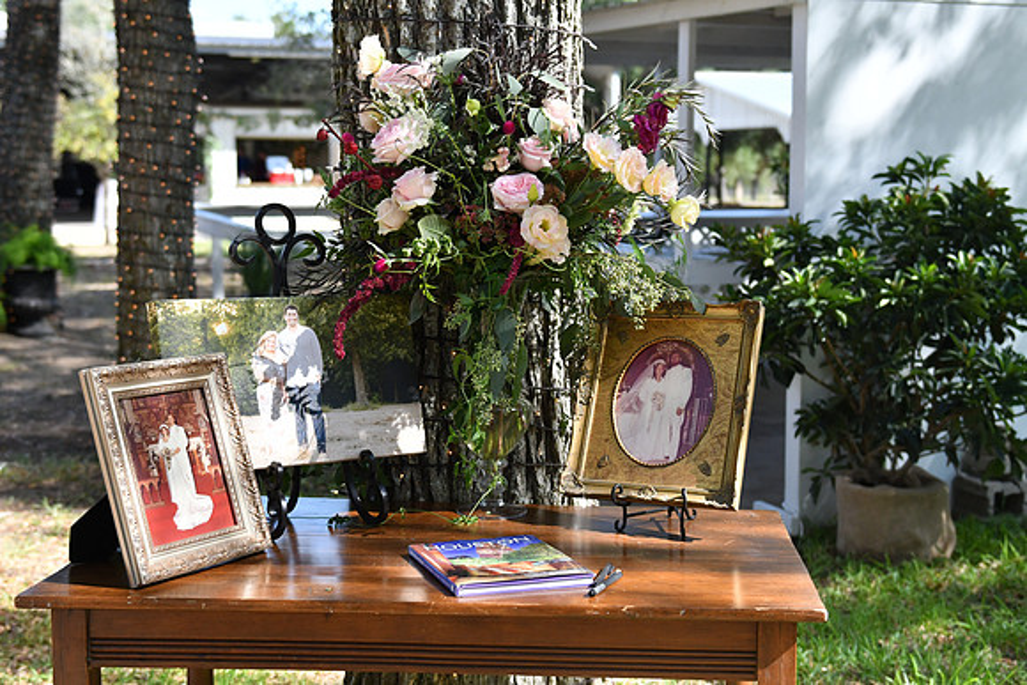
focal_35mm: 51
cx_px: 514
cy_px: 342
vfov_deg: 26.5
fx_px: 1455
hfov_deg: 38.9
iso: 1000
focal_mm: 34
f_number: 2.8
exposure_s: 1/8000
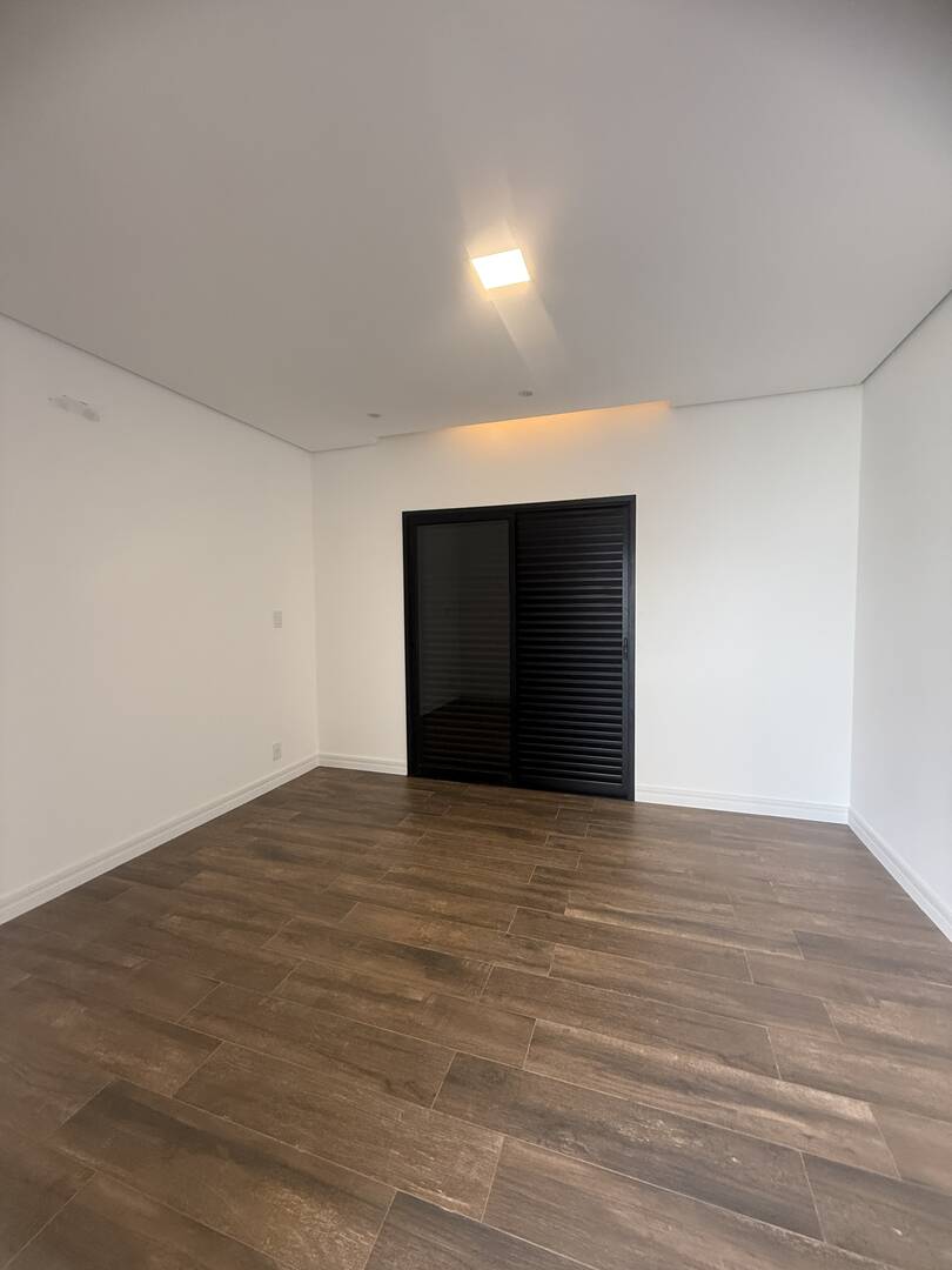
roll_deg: -0.8
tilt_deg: -3.0
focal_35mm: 14
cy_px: 635
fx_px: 513
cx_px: 476
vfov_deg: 102.1
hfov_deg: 85.7
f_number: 2.2
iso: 250
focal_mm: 2.22
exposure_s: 1/120
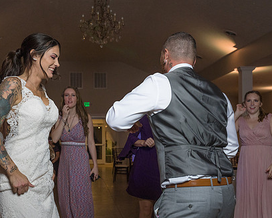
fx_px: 467
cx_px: 109
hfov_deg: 32.4
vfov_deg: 26.2
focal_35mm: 58
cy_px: 127
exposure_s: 1/200
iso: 2000
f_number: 5.6
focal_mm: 42
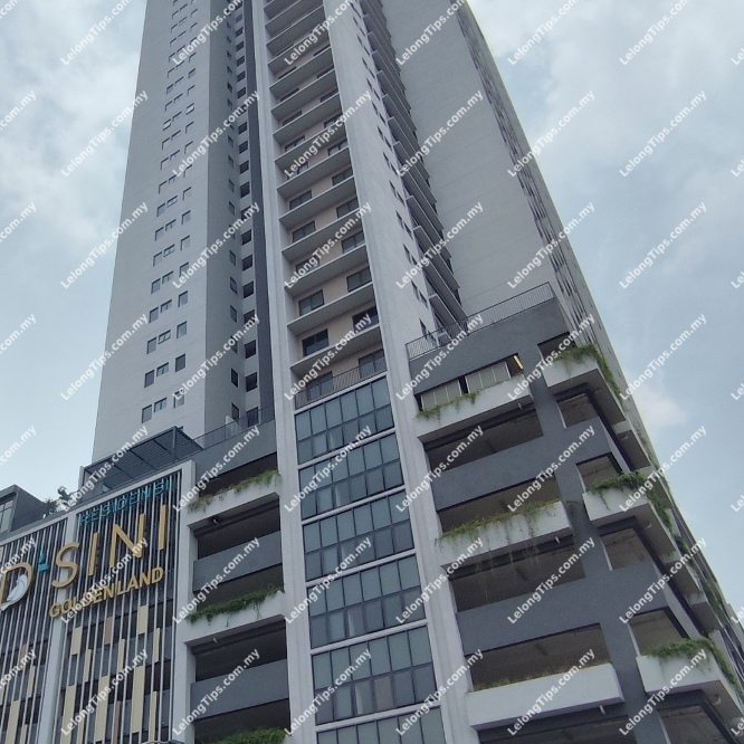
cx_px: 108
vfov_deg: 51.1
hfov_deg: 47.2
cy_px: 373
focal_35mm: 32
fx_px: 778
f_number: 2.2
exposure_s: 1/4059
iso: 50
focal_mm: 1.65
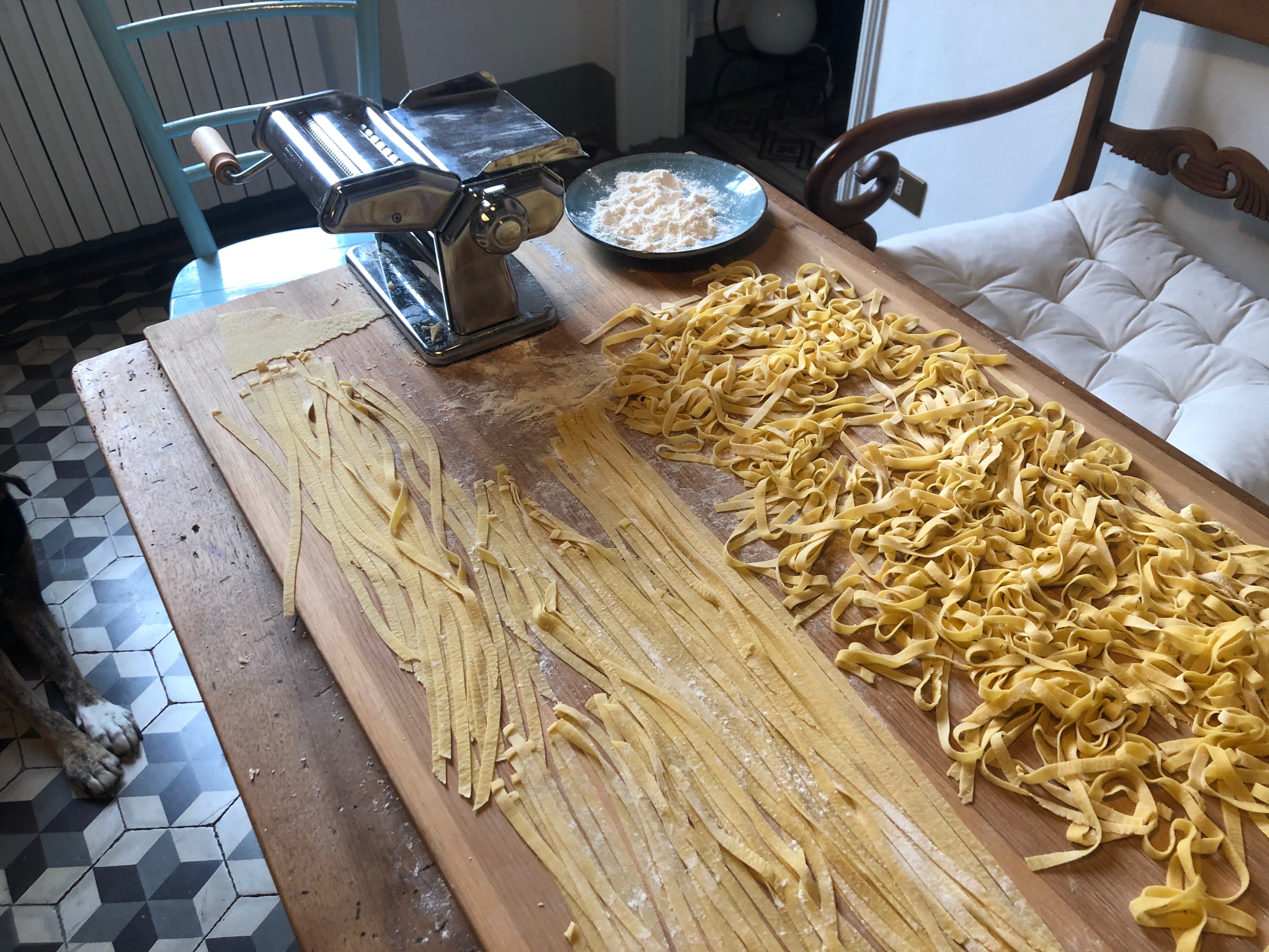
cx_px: 634
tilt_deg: -45.0
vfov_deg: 49.7
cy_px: 476
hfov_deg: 63.4
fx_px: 1026
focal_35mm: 28
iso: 40
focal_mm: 3.99
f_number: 1.8
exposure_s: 1/24
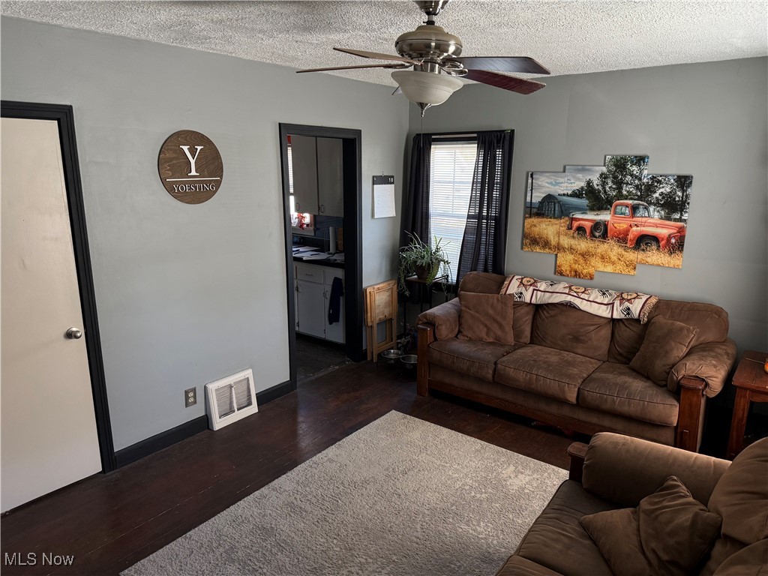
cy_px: 288
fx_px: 532
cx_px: 384
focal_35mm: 24
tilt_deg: -13.8
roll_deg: -0.1
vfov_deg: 56.8
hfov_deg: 71.6
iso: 200
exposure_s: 1/121
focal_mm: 6.76
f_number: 1.78
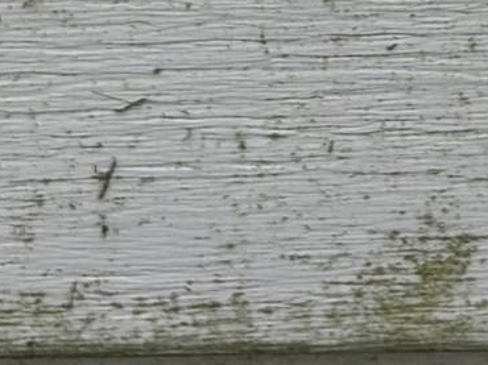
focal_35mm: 144
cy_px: -638
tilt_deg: -14.9
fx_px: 2029
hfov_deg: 13.6
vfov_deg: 8.9
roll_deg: +0.2
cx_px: 426
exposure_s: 1/2695
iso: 50
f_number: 1.5
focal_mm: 5.7
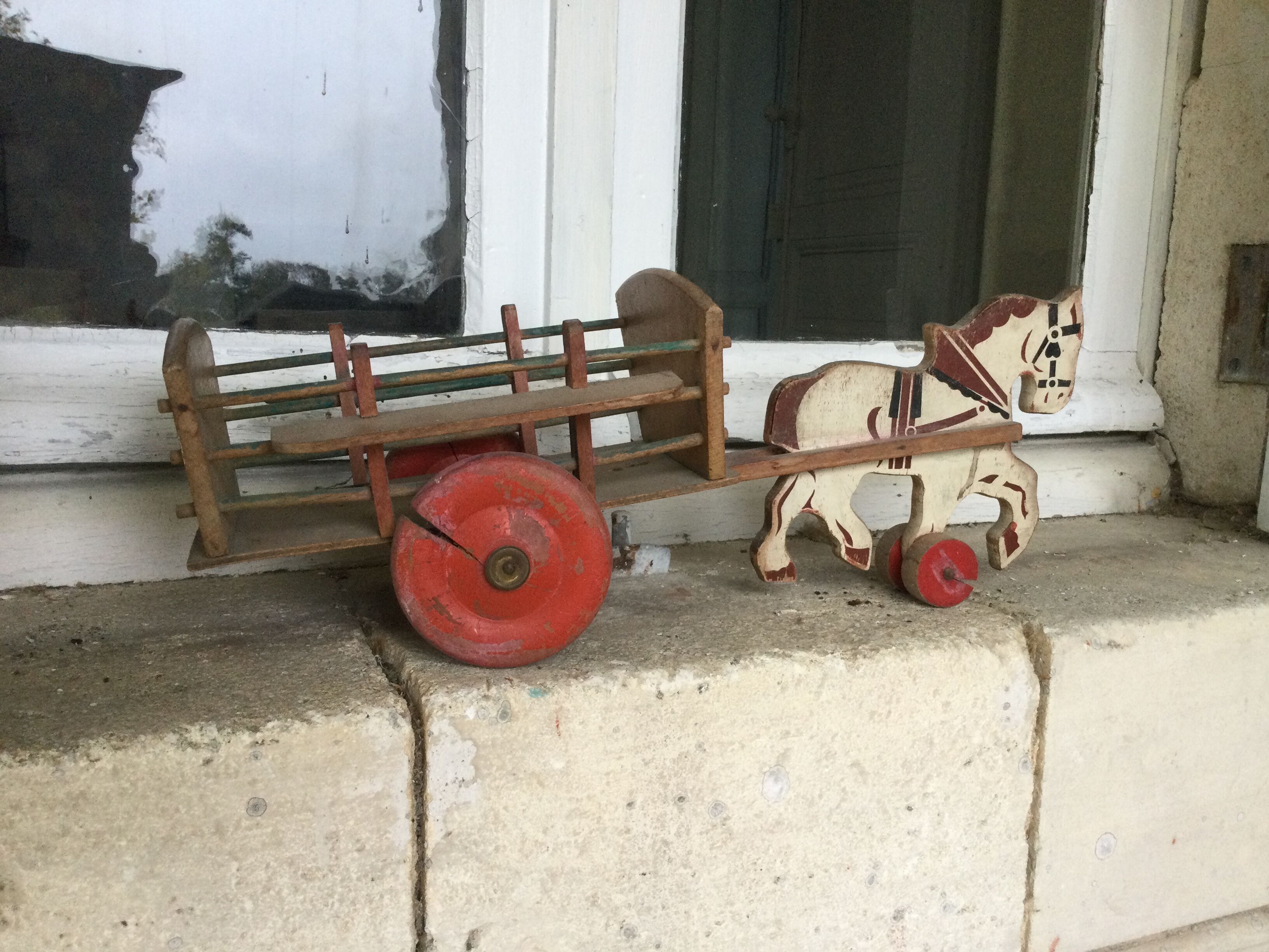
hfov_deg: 58.4
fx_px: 1136
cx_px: 634
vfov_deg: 45.4
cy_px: 476
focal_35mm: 31
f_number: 2.4
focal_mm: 3.3
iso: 64
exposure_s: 1/33
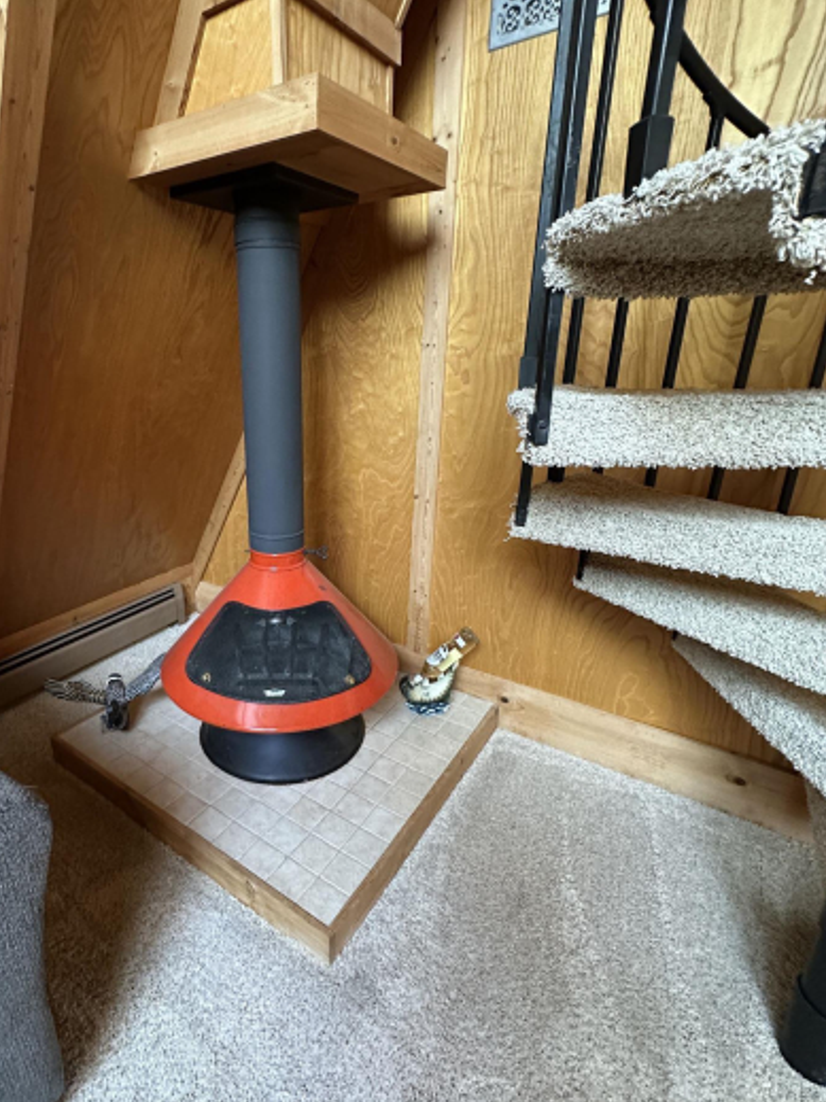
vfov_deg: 87.8
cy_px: 538
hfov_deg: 70.2
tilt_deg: -17.9
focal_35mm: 18
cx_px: 299
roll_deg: +1.4
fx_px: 573
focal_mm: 2.22
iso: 500
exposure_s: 1/60
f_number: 2.2
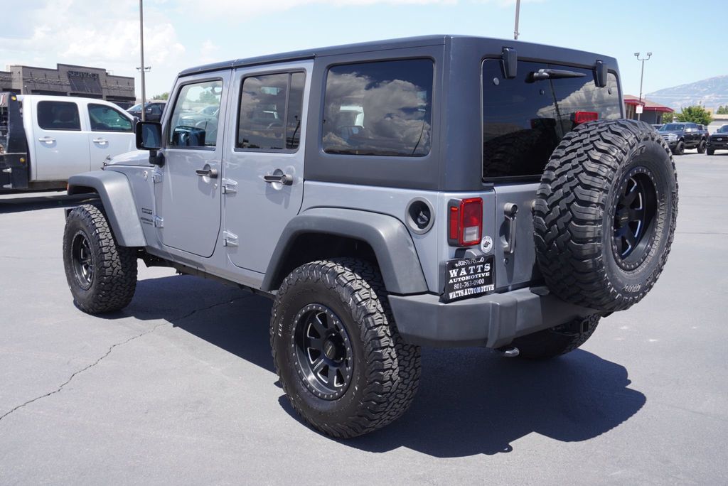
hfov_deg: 55.1
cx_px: 364
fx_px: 698
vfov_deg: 38.4
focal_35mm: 34
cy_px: 243
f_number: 6.3
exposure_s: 1/160
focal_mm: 23
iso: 100
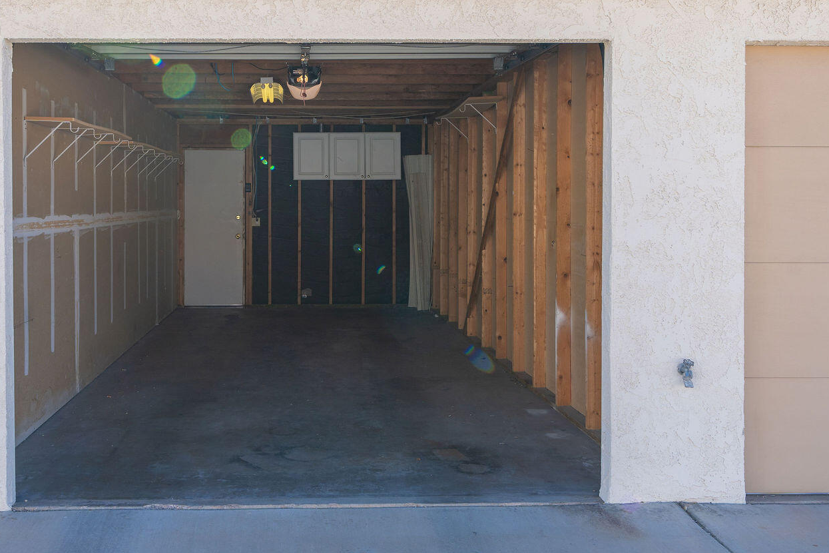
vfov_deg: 33.2
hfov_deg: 48.0
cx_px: 310
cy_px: 198
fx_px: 921
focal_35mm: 40
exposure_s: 1/200
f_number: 6.3
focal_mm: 24
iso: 100
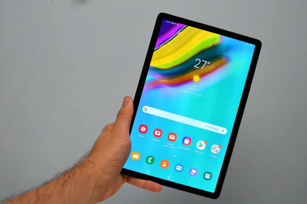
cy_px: 102
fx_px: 281
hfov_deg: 57.3
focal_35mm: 33
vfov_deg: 39.9
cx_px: 154
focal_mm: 22
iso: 1600
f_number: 10
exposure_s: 1/60
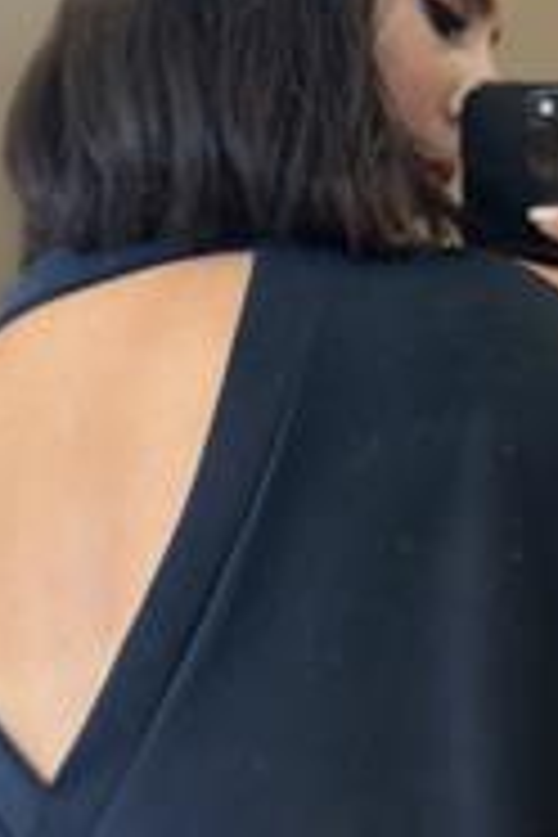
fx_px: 2581
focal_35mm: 111
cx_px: 248
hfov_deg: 12.3
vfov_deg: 17.9
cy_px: 871
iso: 160
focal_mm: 6.86
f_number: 1.78
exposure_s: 1/60
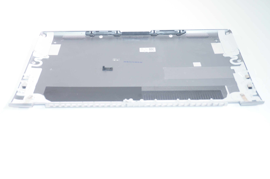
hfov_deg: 43.6
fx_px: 337
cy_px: 90
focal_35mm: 45
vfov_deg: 29.8
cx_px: 135
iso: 640
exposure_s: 1/80
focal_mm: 30
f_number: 5
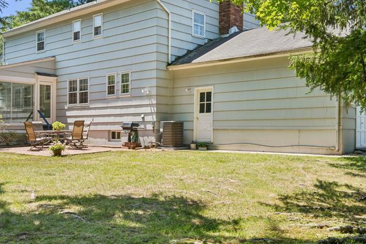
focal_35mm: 40
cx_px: 169
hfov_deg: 48.4
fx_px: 407
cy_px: 66
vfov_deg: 32.8
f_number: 8
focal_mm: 24
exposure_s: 1/250
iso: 400
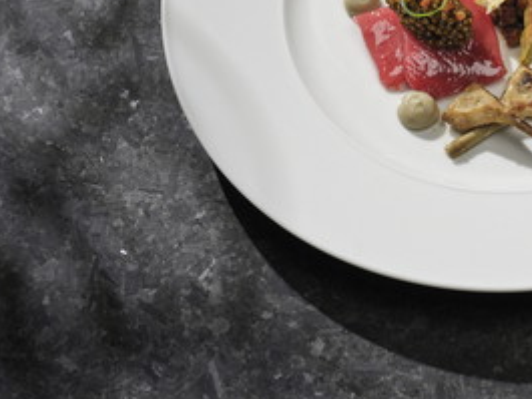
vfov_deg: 8.3
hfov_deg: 11.0
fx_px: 2752
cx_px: 480
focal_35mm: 179
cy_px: 31
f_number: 13
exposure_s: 1/125
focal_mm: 120
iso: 100
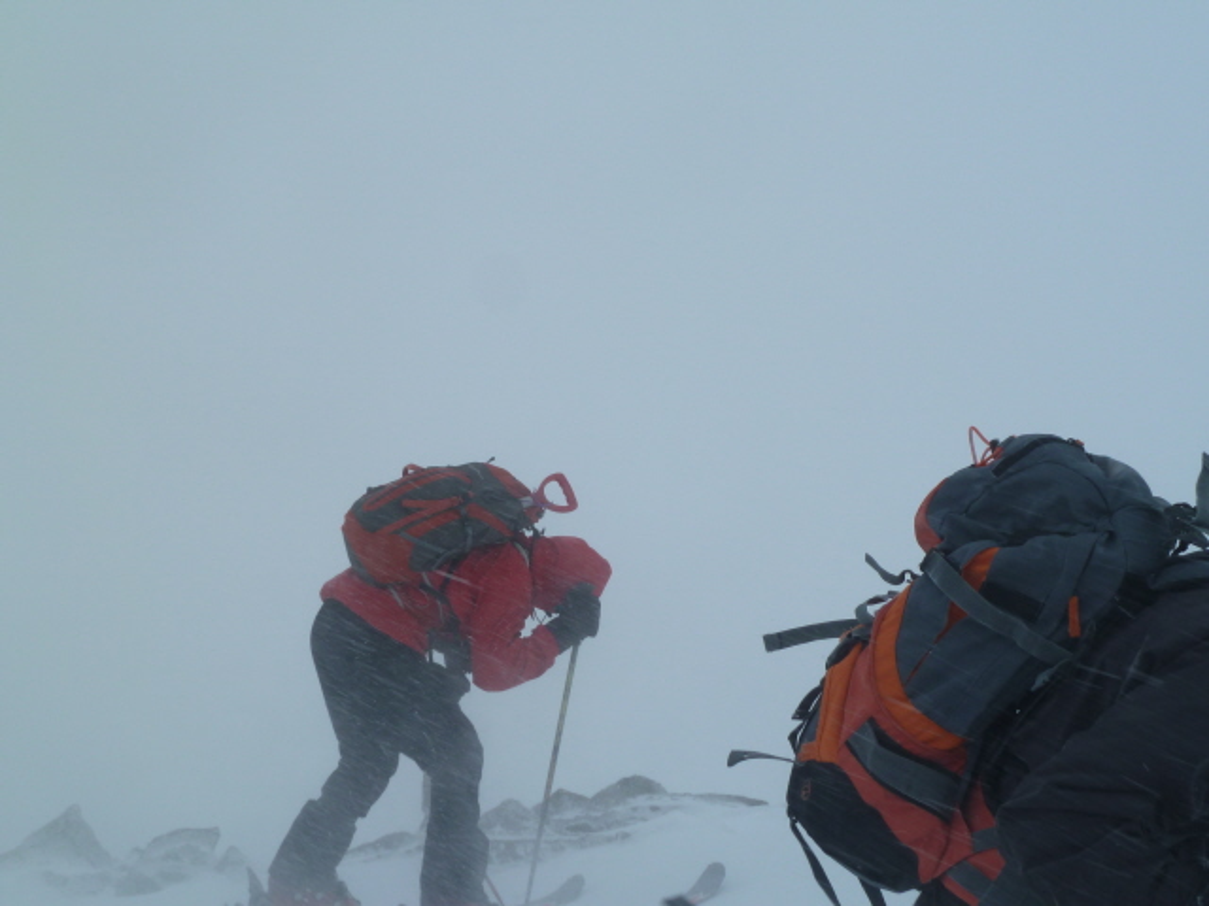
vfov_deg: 32.9
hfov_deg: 42.9
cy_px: 453
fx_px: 1537
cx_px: 604
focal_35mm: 44
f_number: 5.6
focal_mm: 7.3
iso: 80
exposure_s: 1/640
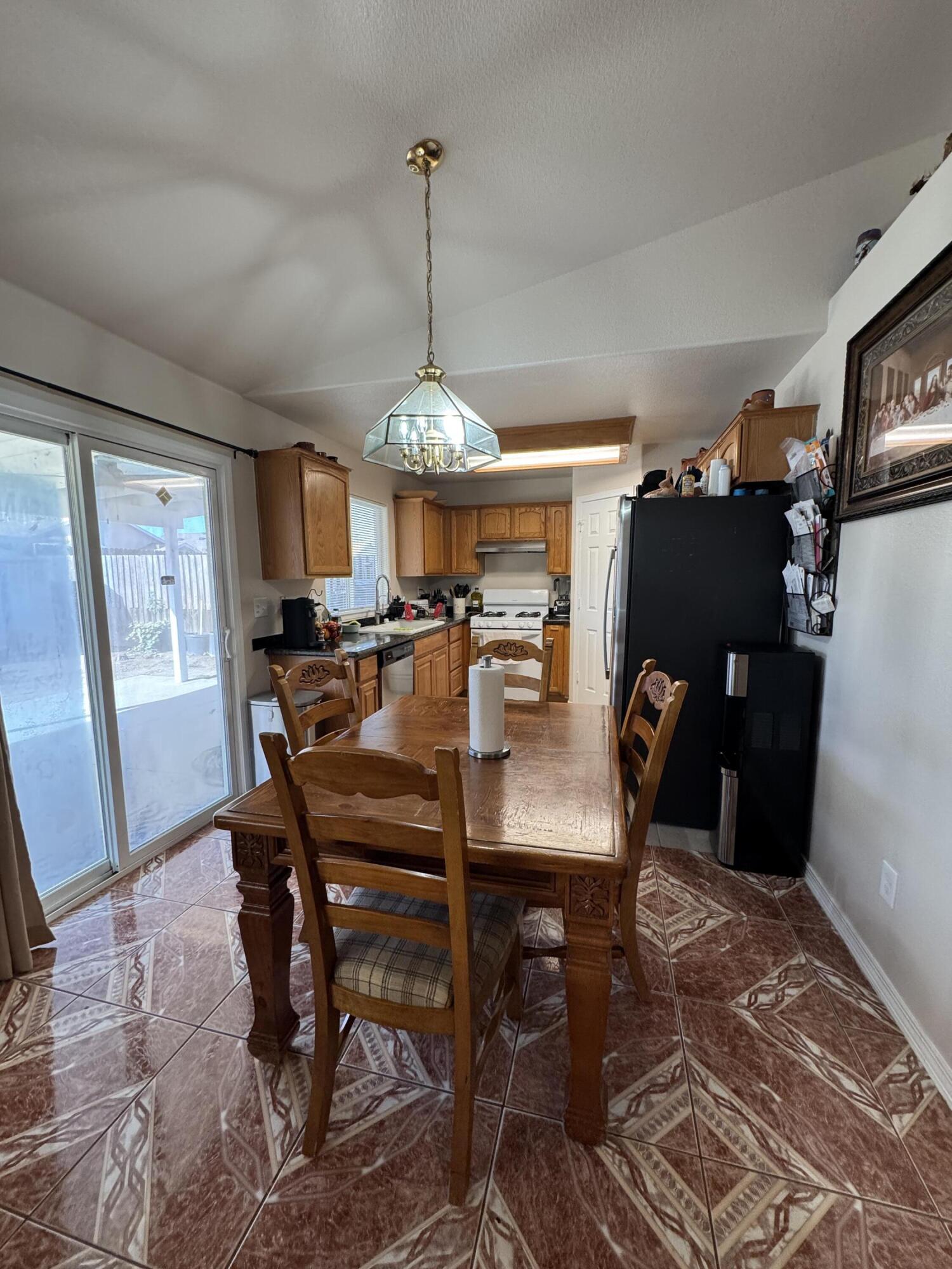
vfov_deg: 102.1
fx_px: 513
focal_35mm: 14
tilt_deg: -7.2
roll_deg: +0.6
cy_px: 634
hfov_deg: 85.7
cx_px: 476
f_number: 2.2
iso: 250
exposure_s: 1/120
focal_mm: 2.22
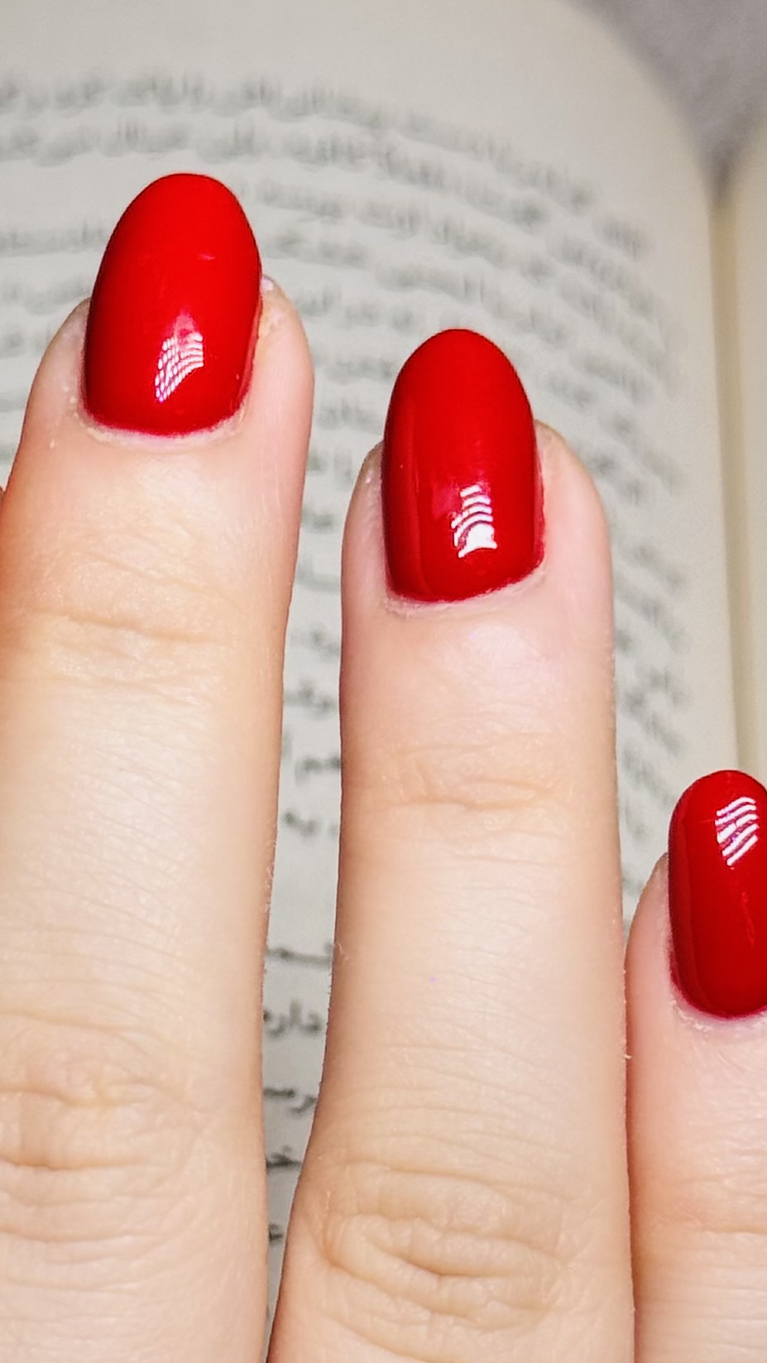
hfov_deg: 9.4
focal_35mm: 128
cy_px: 1025
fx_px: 4626
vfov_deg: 16.7
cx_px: 26
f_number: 1.78
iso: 64
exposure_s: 1/854
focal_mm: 6.76
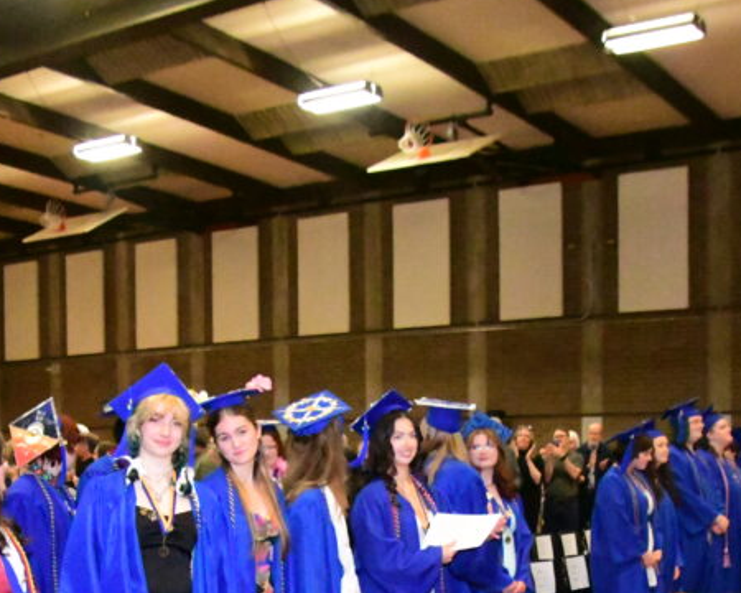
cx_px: 318
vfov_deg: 27.3
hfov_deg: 34.7
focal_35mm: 54
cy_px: 516
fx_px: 1184
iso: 25600
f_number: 5.6
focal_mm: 18
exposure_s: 1/250
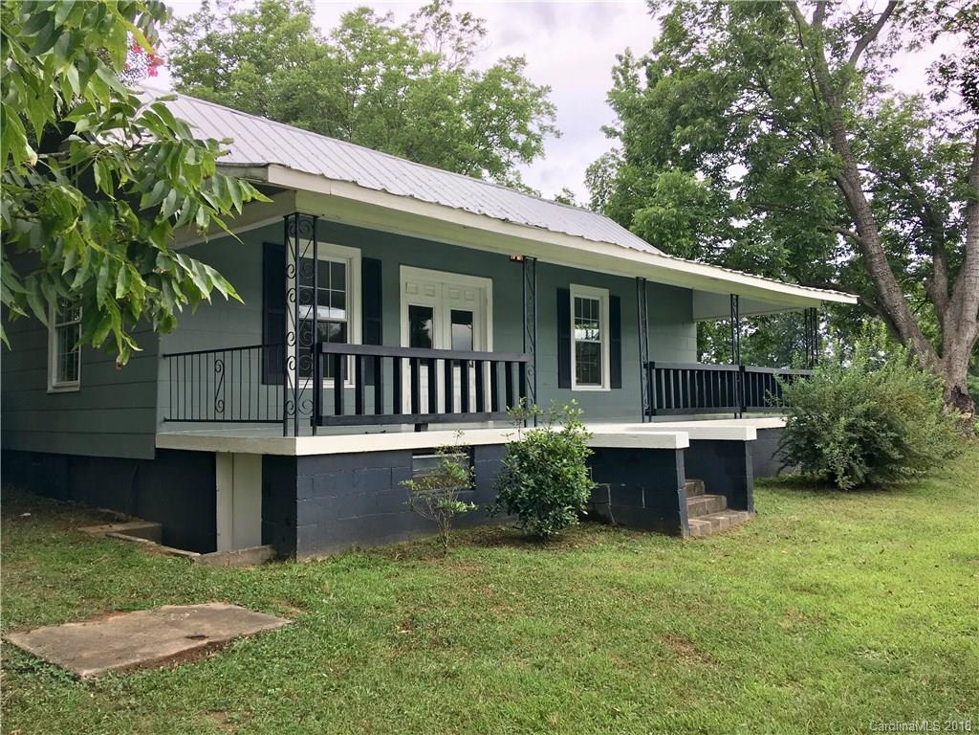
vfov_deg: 48.2
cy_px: 368
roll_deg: +2.3
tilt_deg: +3.2
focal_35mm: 29
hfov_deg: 61.7
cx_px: 490
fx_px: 820
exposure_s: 1/519
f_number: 2.2
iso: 25
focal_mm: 4.15
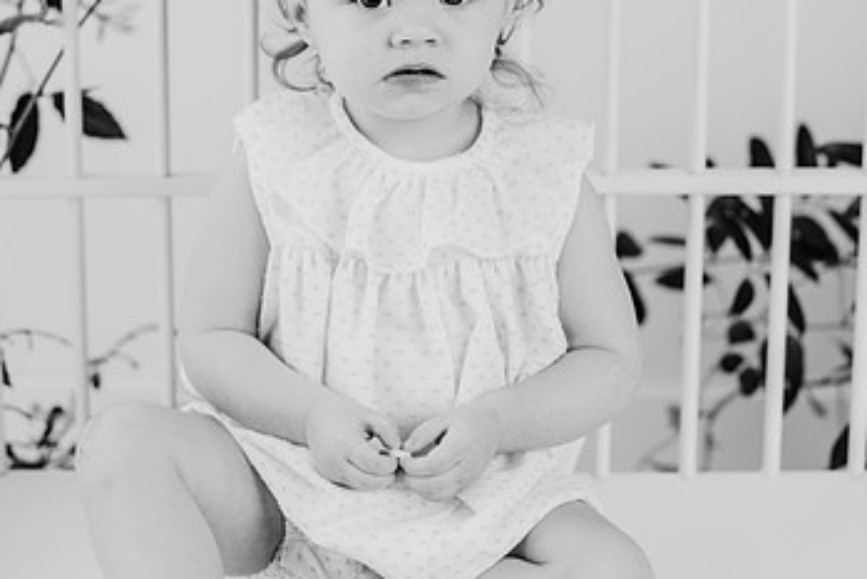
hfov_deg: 23.6
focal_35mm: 86
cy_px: 140
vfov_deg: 15.8
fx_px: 2072
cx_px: 405
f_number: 2.8
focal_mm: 50
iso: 125
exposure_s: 1/160
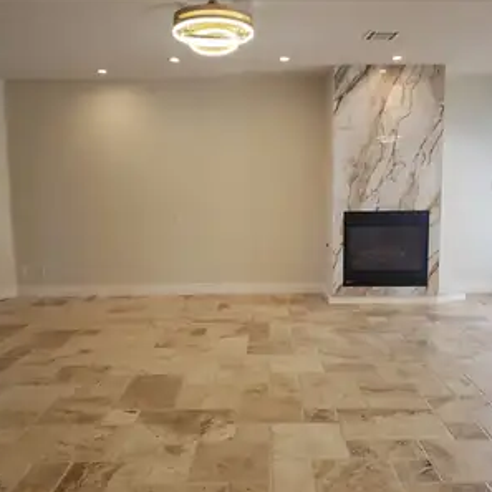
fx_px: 498
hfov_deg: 52.5
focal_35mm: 31
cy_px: 245
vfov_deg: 52.5
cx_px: 260
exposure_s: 1/60
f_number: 2.4
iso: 64
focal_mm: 4.3
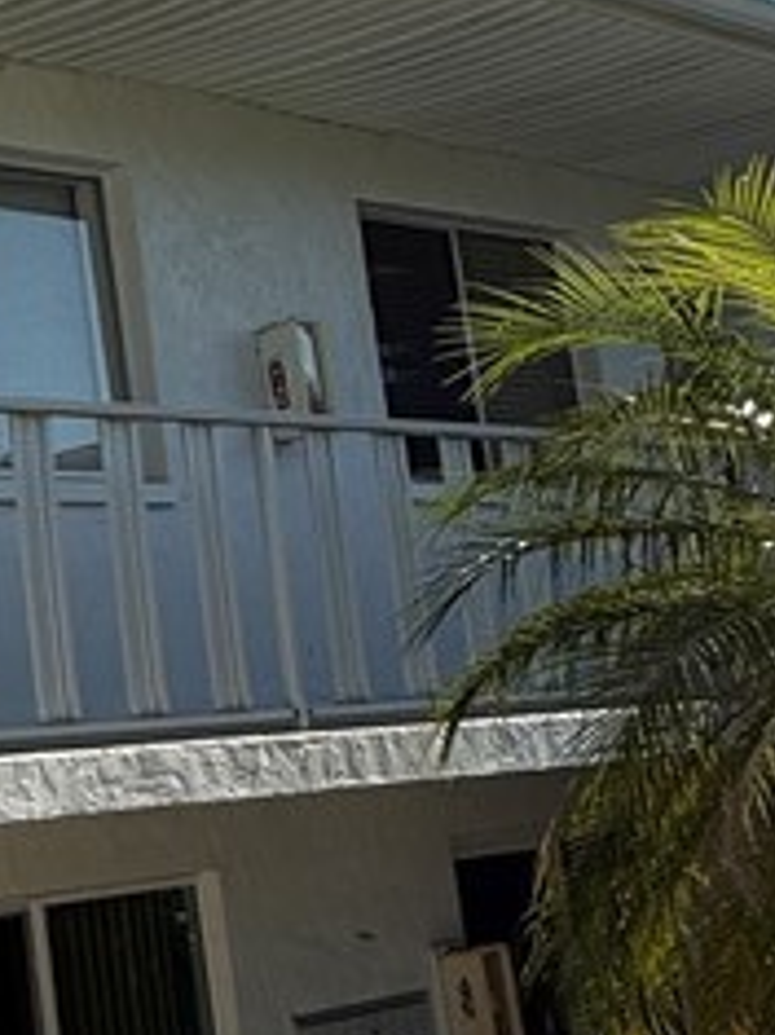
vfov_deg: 31.6
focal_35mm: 61
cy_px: 392
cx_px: -749
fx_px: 1823
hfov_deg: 17.6
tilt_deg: +10.3
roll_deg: +1.5
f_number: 2.2
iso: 50
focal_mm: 2.22
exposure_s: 1/2024
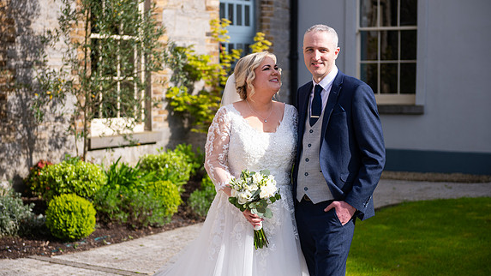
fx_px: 911
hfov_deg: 30.2
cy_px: 132
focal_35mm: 70
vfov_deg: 17.2
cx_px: 244
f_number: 3.5
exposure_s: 1/500
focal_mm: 66
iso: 80
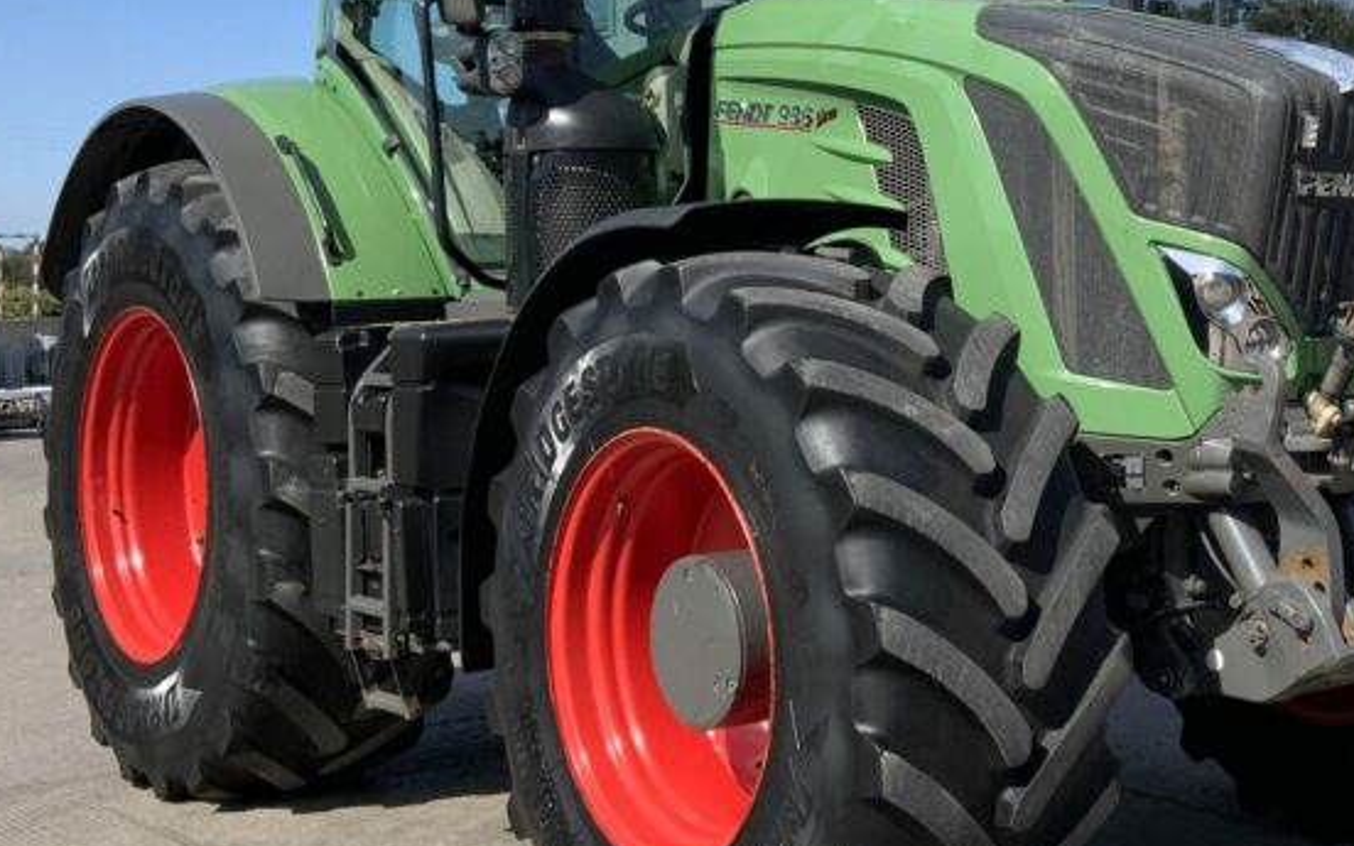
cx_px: 1028
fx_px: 2103
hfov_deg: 34.9
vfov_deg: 22.6
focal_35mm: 57
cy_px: 255
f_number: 1.8
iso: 16
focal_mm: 3
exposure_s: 1/1311
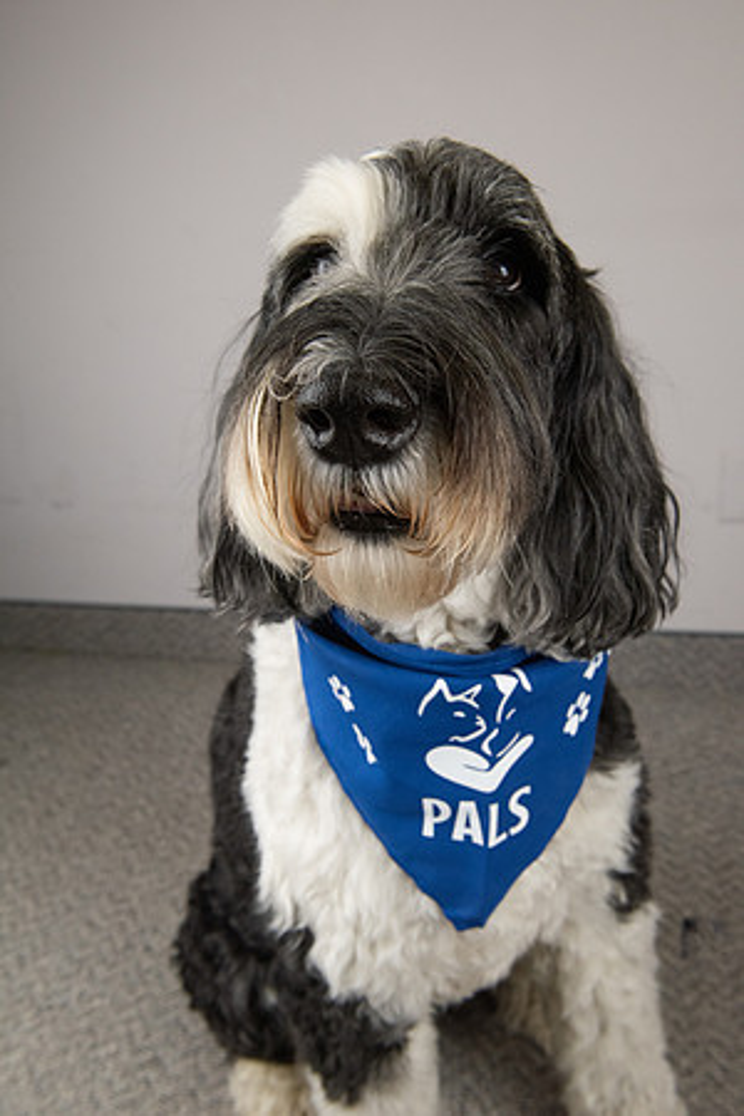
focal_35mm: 34
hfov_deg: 38.9
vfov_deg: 55.8
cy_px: 558
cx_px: 372
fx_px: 1054
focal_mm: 34
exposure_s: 1/250
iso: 2000
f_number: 8
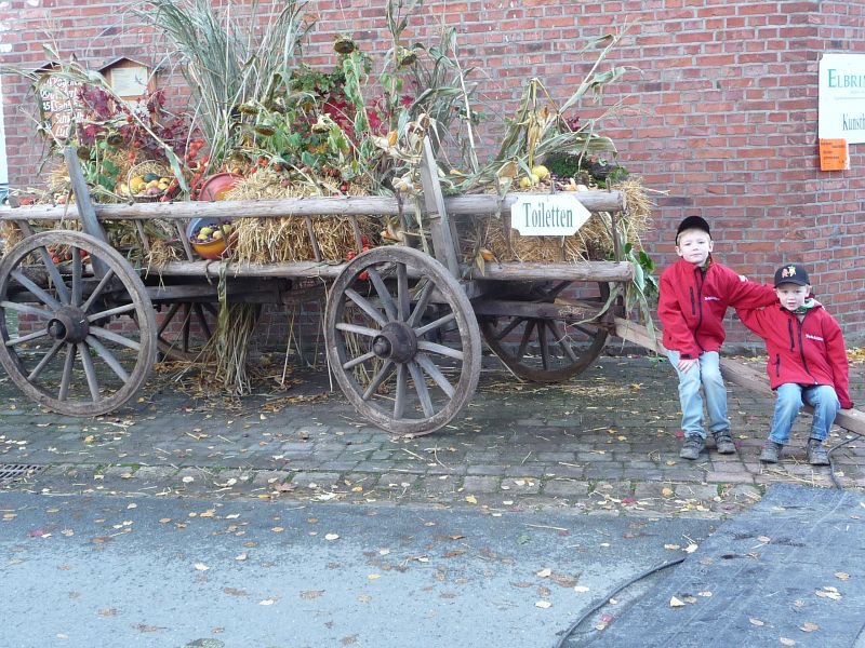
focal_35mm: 41
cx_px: 432
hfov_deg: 45.8
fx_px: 1025
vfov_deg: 35.1
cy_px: 324
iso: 100
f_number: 3.4
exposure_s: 1/30
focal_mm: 5
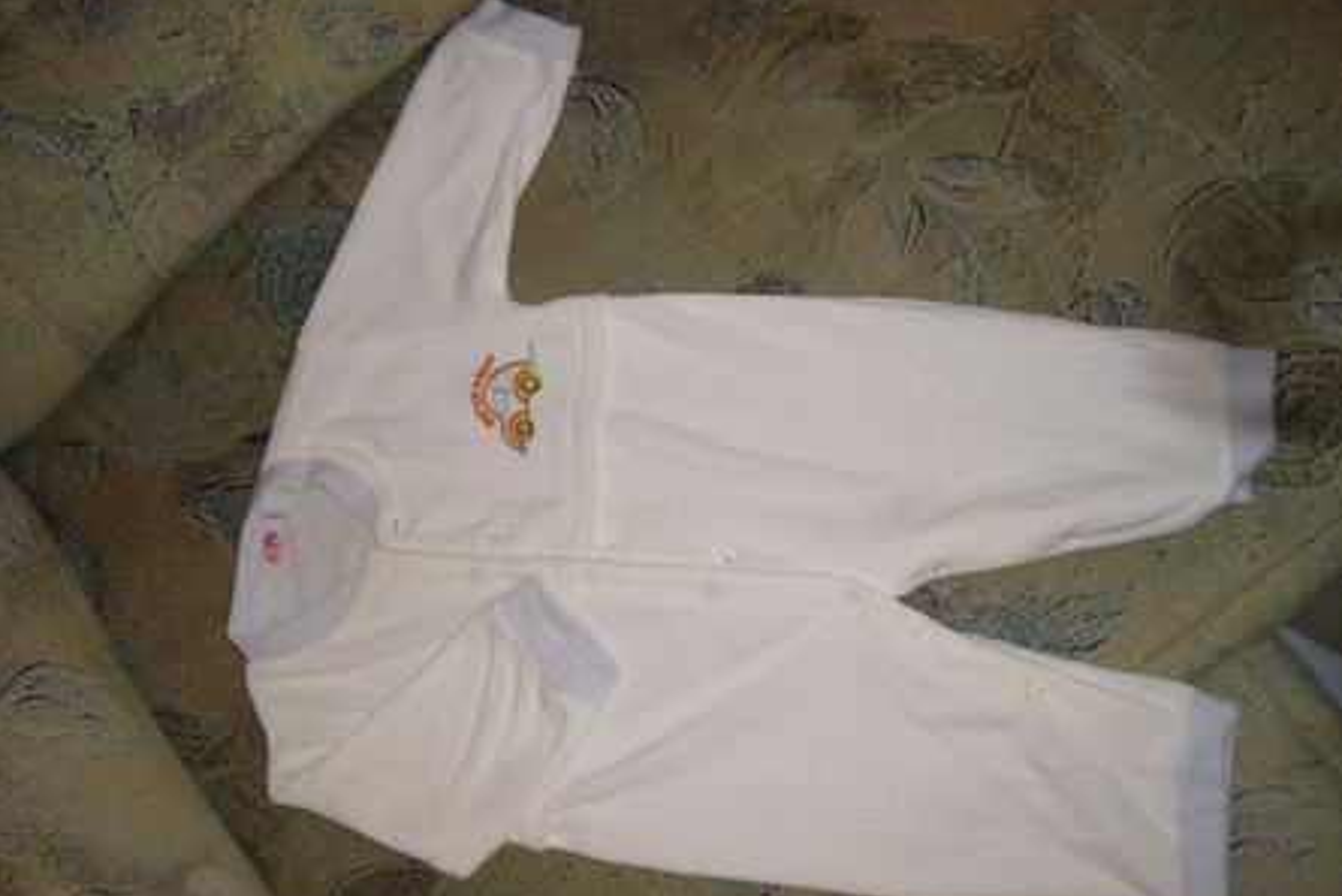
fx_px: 1492
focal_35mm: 40
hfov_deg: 48.4
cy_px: 474
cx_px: 666
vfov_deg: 33.4
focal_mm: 6.2
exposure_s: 1/60
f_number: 2.7
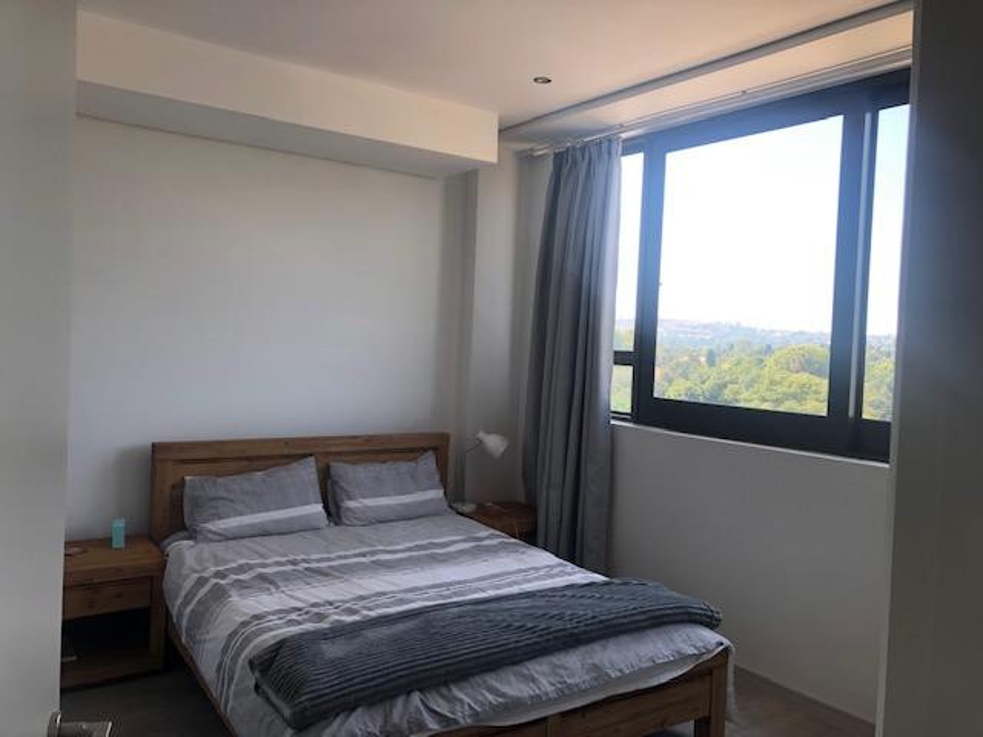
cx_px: 492
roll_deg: -2.5
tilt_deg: -0.8
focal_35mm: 28
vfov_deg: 49.7
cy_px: 368
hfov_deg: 63.4
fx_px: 795
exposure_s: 1/124
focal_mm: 3.99
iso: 20
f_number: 1.8
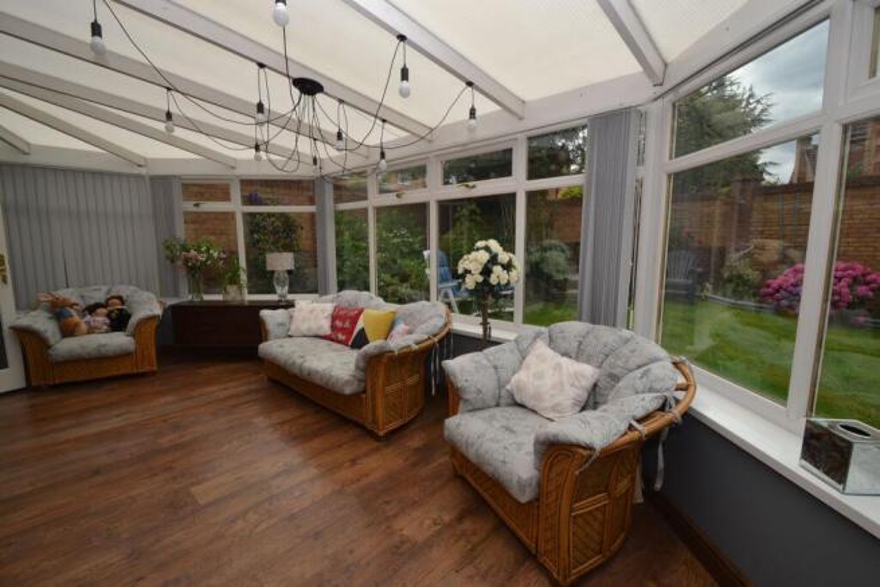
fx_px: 367
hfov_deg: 100.4
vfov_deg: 77.4
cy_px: 294
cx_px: 440
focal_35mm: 15
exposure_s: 1/200
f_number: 7.1
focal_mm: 10
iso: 100
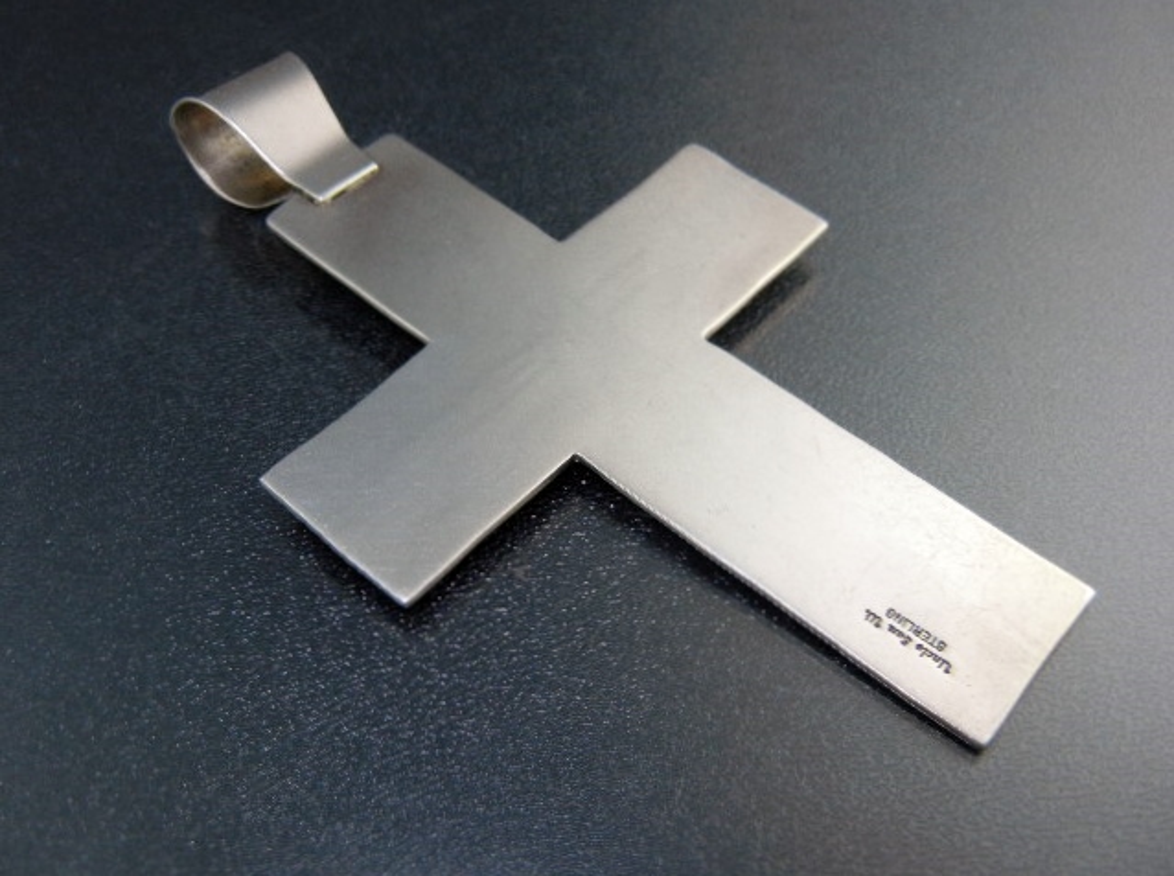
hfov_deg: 47.9
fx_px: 1320
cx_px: 587
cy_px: 438
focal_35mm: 39
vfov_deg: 36.7
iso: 196
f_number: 3.7
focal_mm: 7.1
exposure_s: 1/30.7
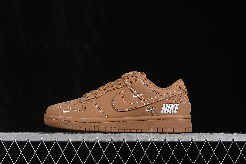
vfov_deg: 18.2
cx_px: 123
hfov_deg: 27.0
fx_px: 512
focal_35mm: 75
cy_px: 82
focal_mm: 50
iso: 160
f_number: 8
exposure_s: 1/80
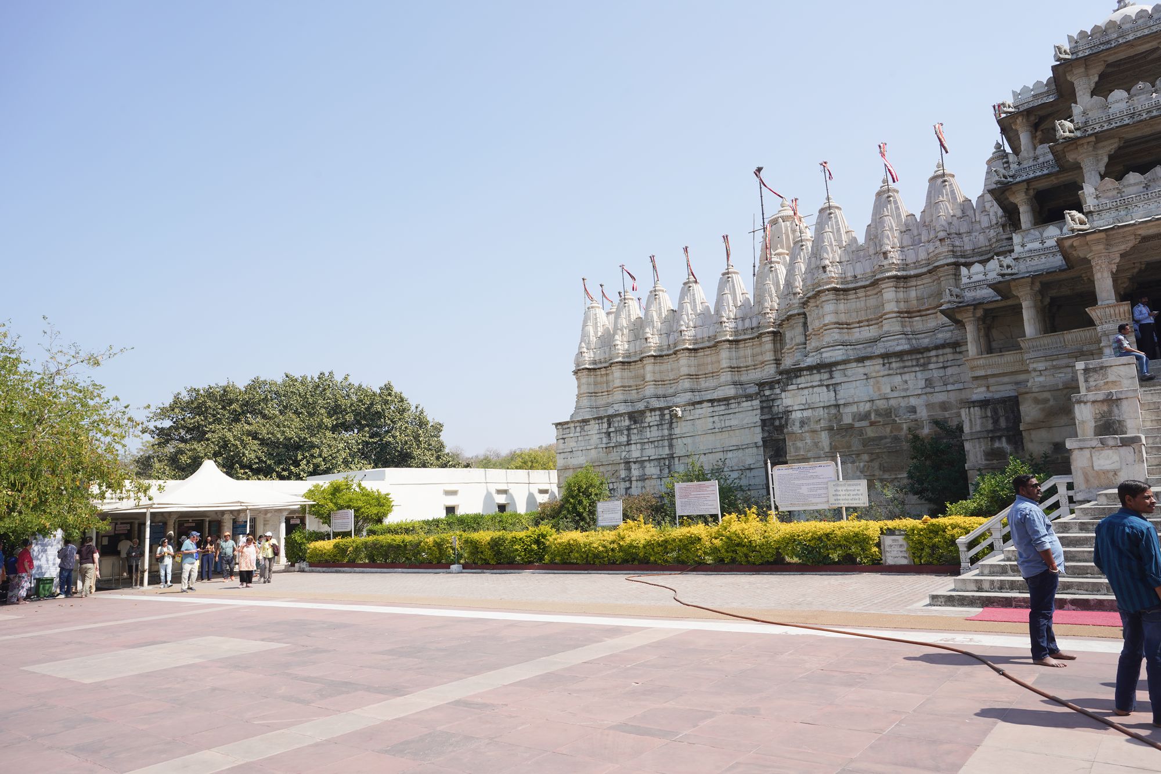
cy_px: 387
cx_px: 580
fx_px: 774
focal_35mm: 24
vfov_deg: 53.1
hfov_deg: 73.7
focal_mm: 24
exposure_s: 1/100
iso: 100
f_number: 13
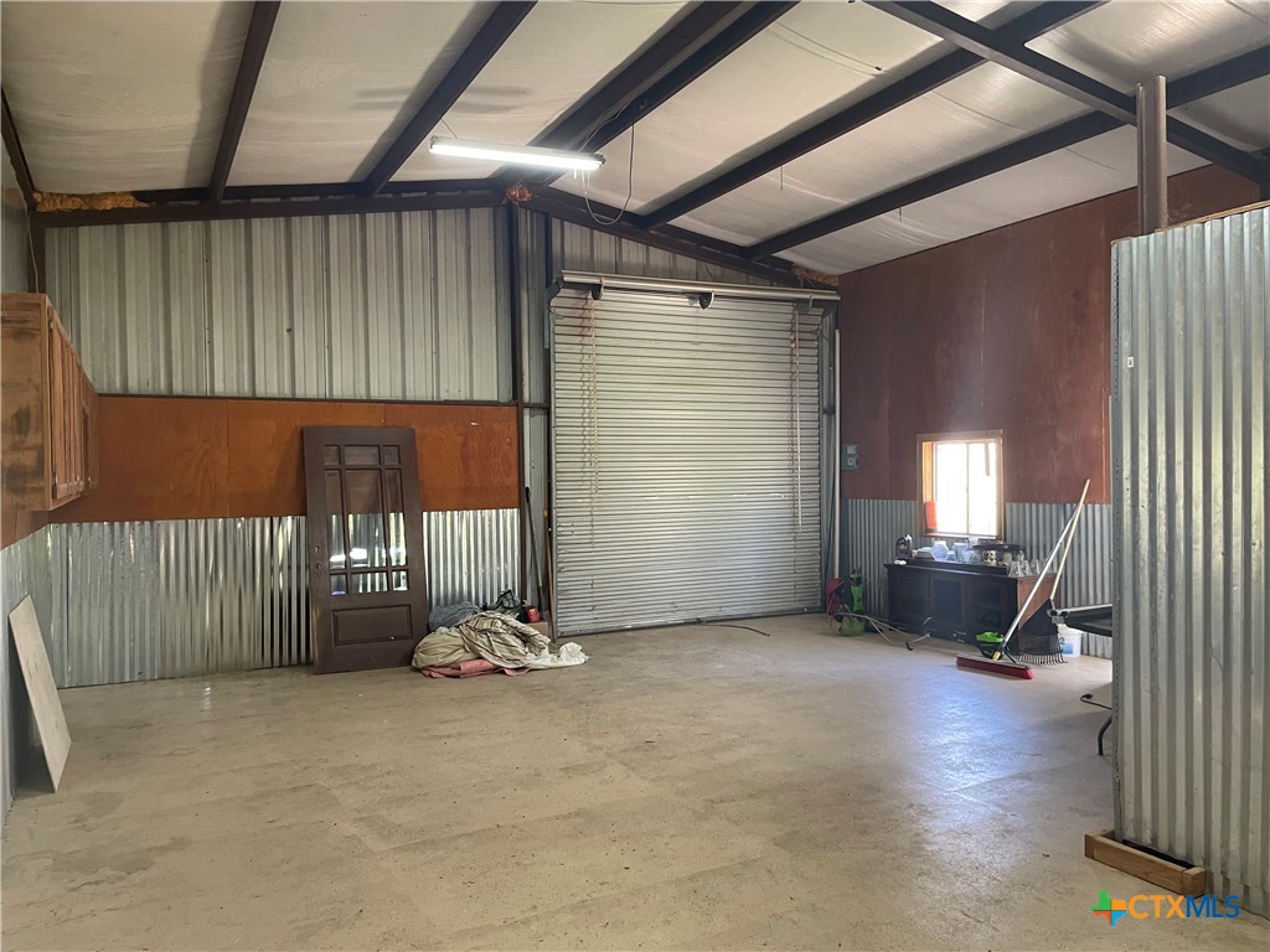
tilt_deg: +0.4
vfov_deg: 53.1
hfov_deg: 67.3
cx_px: 635
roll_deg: +1.5
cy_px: 476
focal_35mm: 26
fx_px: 954
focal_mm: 4.2
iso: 160
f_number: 1.6
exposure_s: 1/60
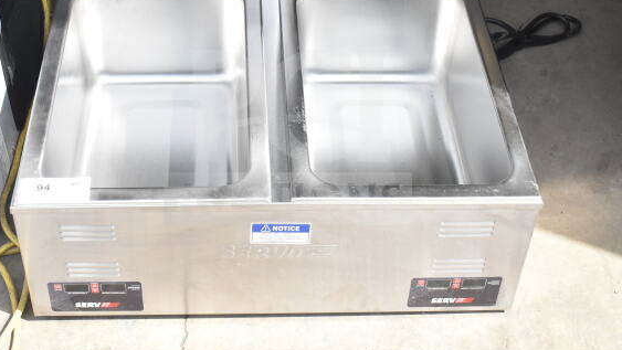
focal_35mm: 60
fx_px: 983
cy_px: 137
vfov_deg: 20.2
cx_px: 287
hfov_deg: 35.1
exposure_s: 1/640
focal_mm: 35
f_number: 13
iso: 1600
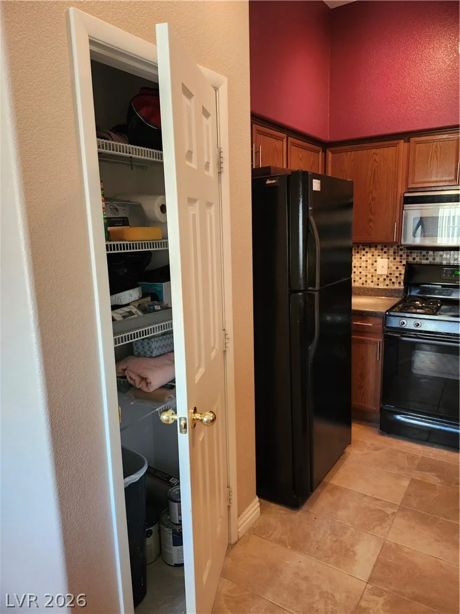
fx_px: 408
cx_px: 230
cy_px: 307
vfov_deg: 73.9
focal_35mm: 23
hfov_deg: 58.9
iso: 500
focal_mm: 5.54
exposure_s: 1/120
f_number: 1.8
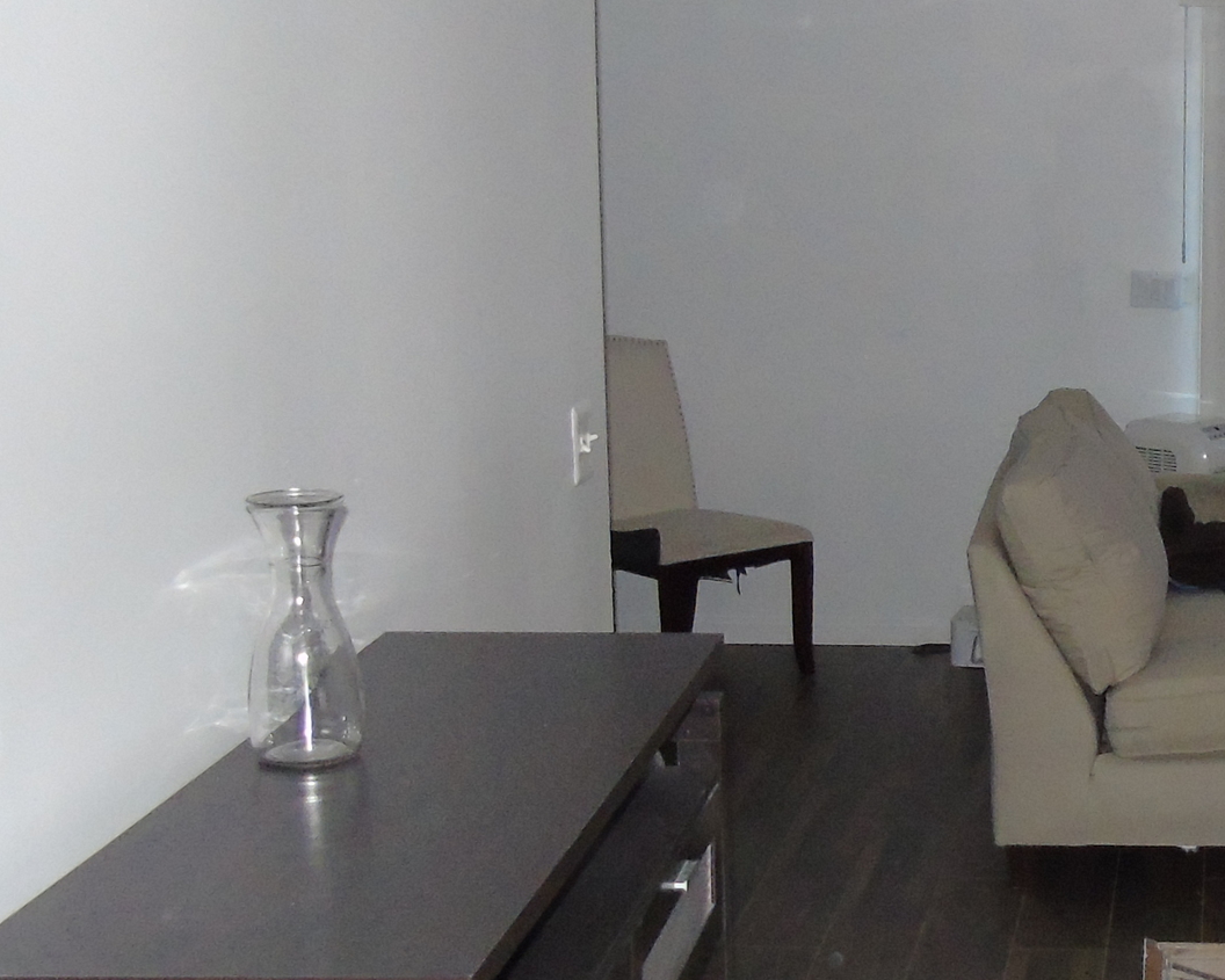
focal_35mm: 71
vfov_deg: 21.6
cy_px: 528
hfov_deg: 25.1
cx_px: 1297
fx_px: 2574
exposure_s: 1/30
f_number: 3.4
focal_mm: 4.4
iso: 400
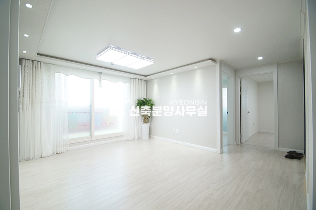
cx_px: 158
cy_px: 105
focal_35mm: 15
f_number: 3.5
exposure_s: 1/250
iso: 800
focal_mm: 10
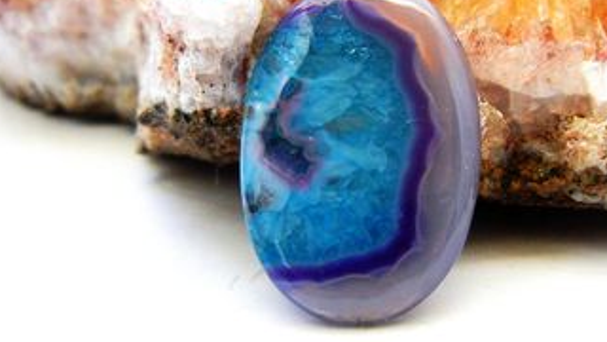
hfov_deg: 42.0
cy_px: 146
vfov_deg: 24.4
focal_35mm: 49
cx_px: 355
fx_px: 789
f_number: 3.5
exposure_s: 1/29.5
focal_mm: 5.4
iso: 400
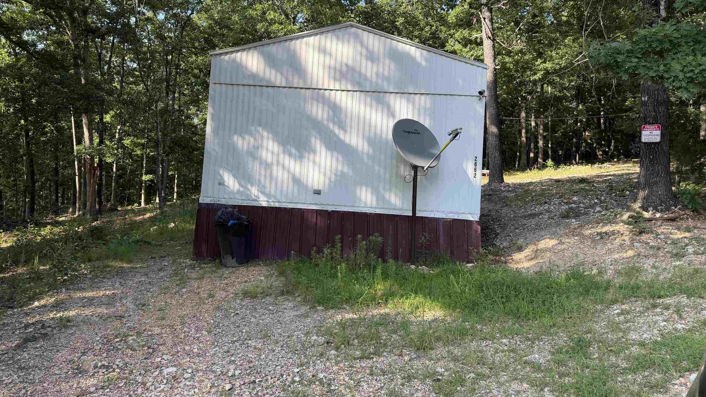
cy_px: 137
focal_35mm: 27
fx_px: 505
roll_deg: -2.1
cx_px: 342
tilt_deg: +2.0
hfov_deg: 69.8
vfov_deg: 42.4
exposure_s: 1/878
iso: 100
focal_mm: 6.76
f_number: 1.78
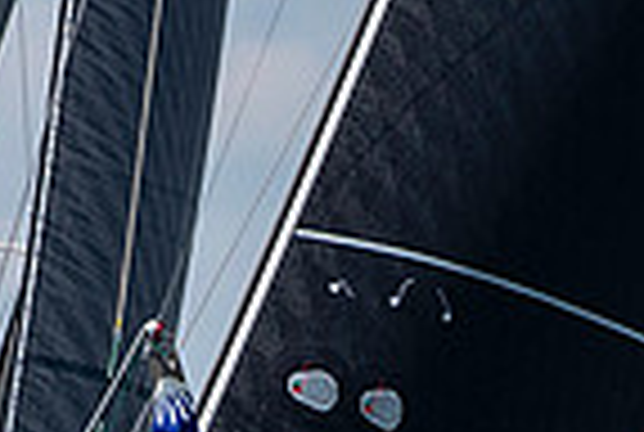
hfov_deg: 0.9
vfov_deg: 0.6
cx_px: 109
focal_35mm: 2198
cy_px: 923
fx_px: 39402
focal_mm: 340
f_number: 5.6
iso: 400
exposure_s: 1/2000
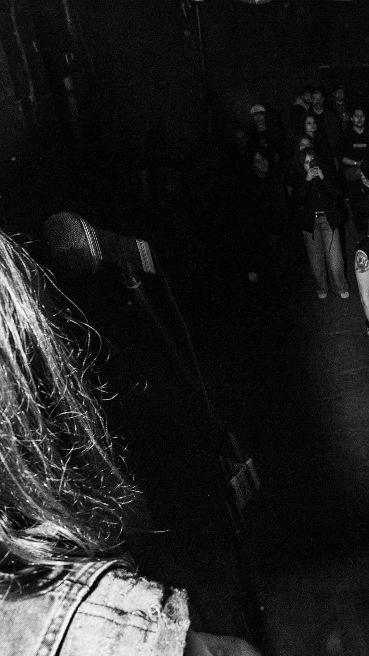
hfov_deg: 29.1
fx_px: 591
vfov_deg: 57.7
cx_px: 462
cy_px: 272
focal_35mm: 34
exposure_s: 1/20
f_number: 6.3
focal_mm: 18
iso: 500
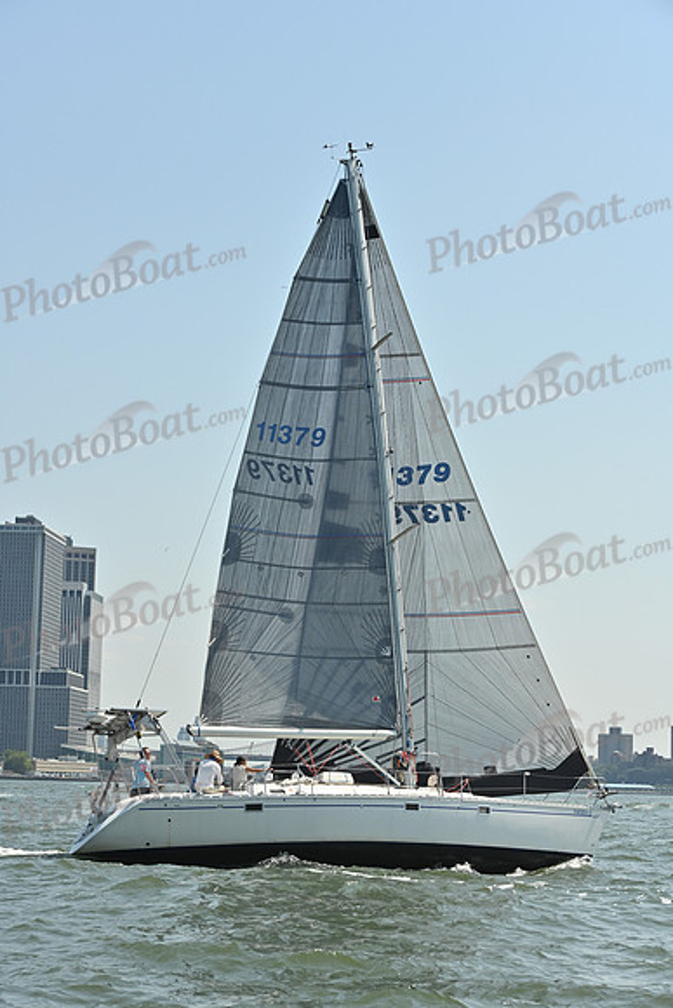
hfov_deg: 19.5
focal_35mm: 70
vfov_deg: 28.8
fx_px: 1962
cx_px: 336
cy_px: 504
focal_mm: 70
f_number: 8
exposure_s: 1/1250
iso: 320
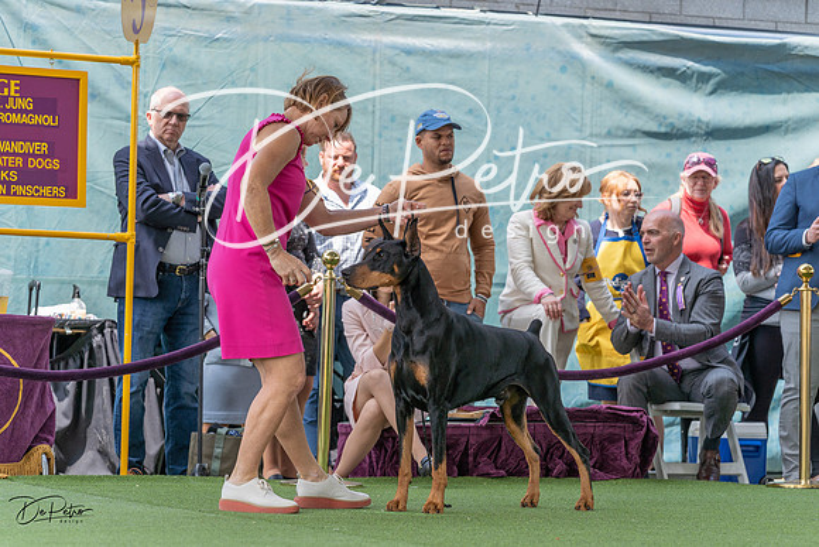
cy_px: 274
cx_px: 410
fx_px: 3001
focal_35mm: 132
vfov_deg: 10.4
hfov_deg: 15.5
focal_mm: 129
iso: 400
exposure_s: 1/800
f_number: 4.5
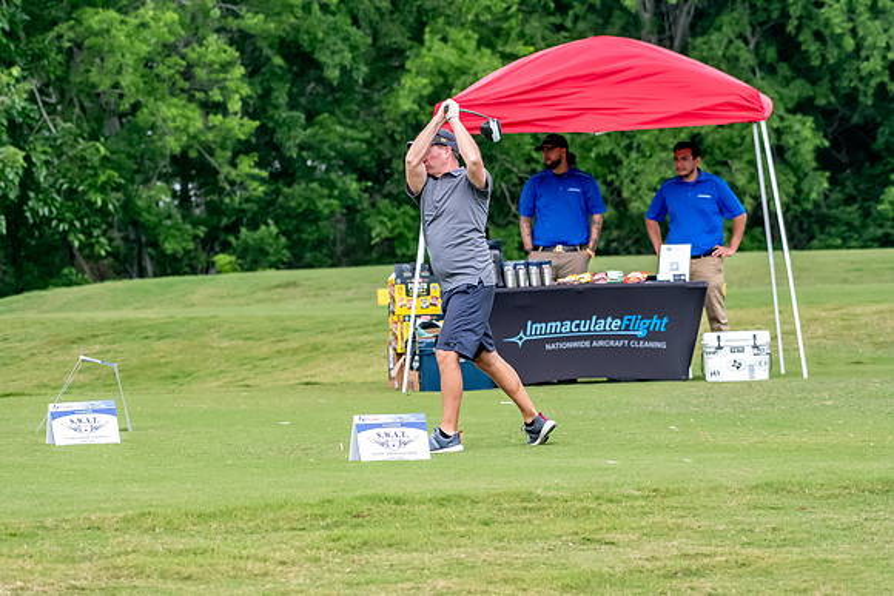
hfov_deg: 6.9
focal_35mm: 300
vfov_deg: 4.6
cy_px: 298
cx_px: 447
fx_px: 7451
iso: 2200
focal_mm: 200
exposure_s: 1/2000
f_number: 5.6
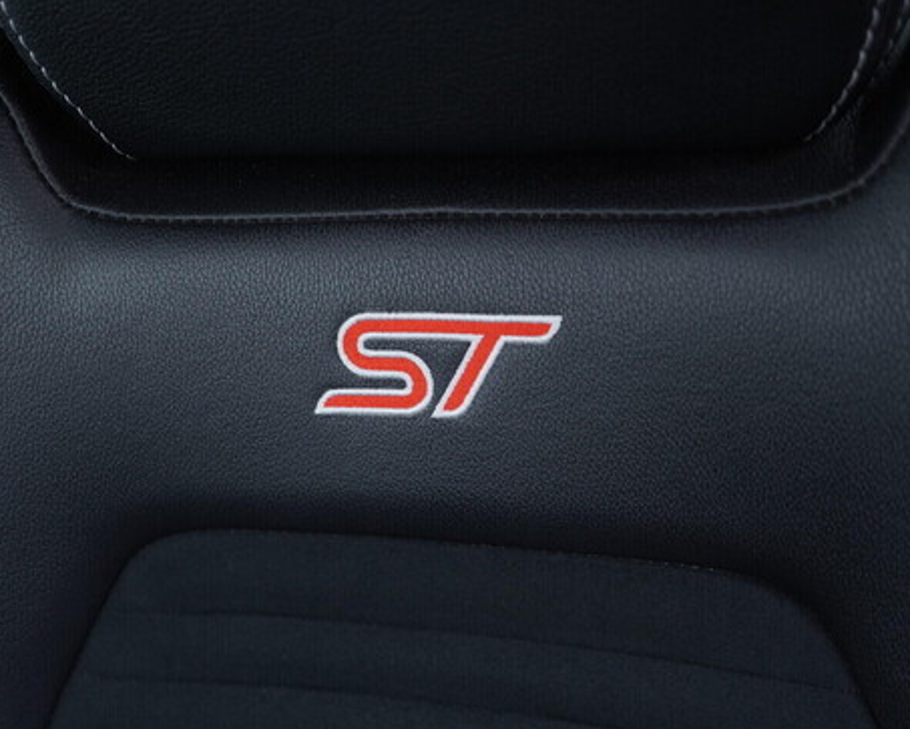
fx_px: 1105
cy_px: 367
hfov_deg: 44.6
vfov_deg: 36.5
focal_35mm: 41
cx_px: 382
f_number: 2.8
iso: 500
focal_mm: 24
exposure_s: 1/40
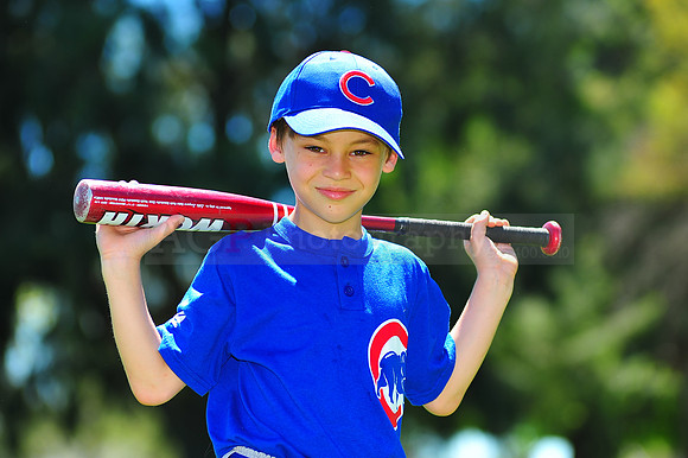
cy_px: 229
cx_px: 344
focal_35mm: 180
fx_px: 3438
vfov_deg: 7.6
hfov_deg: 11.4
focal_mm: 180
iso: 200
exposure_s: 1/400
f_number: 5
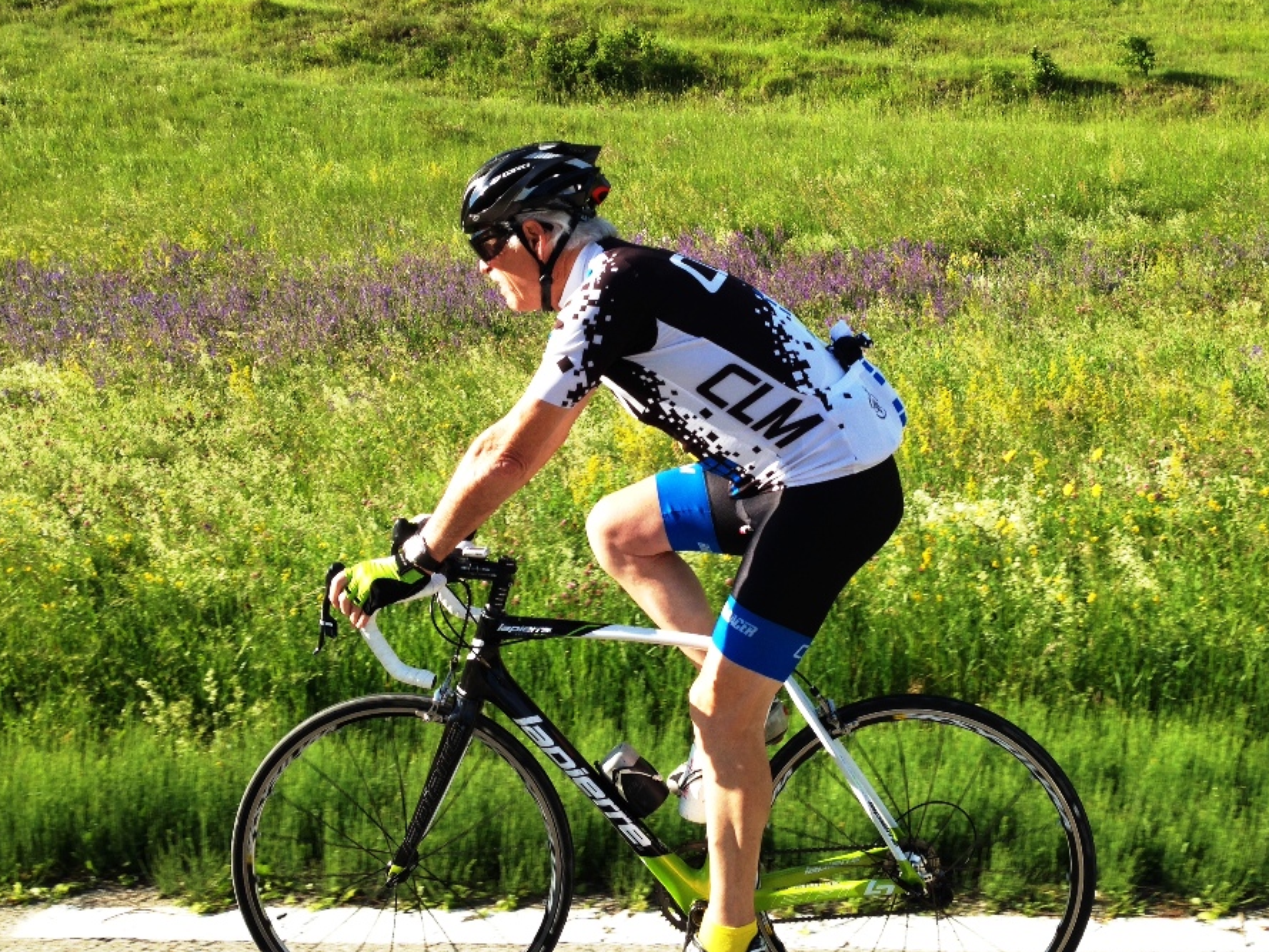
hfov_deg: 48.9
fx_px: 1393
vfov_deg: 37.7
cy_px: 411
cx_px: 674
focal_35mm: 38
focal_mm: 4.12
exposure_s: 1/616
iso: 50
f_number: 2.4
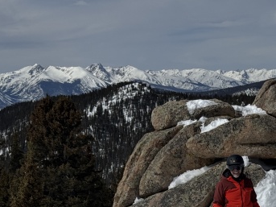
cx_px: 188
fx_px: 893
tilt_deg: -8.4
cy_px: 202
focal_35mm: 112
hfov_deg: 17.5
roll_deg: -0.3
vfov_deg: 13.1
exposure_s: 1/15385
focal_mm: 6.76
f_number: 1.78
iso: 50
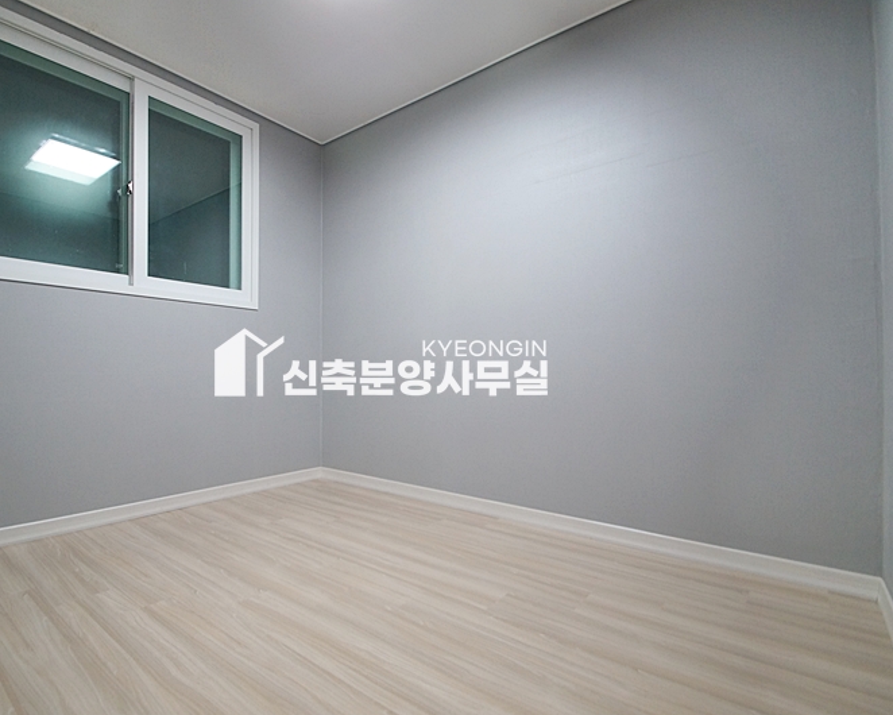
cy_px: 358
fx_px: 449
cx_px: 380
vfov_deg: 77.0
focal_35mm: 17
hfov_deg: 89.0
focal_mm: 10
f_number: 4
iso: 800
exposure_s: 1/60
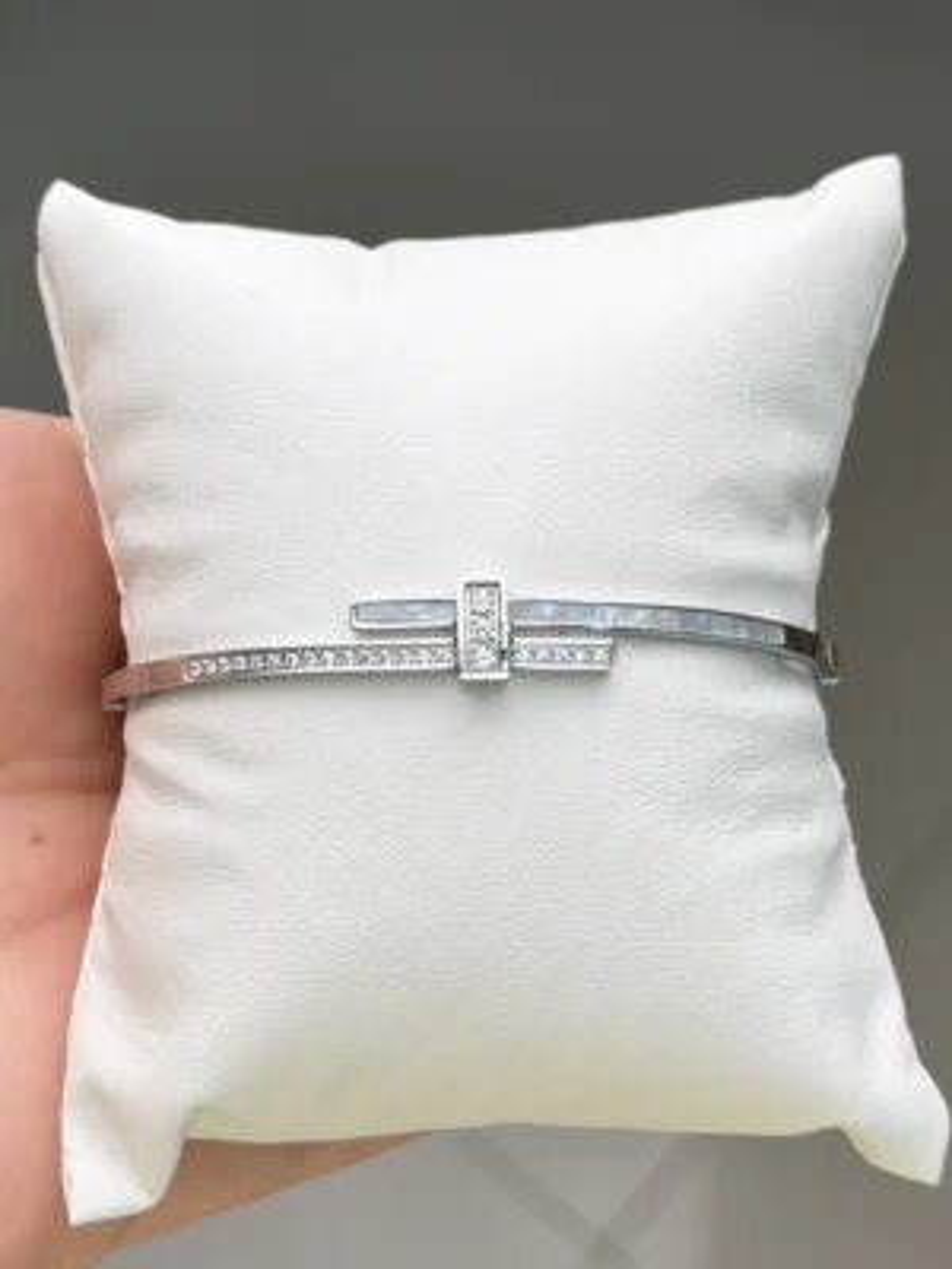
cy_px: 634
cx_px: 476
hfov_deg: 30.3
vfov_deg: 39.7
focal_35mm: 48
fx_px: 1760
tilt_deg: -74.2
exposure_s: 1/987
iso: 80
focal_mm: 6.76
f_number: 1.78
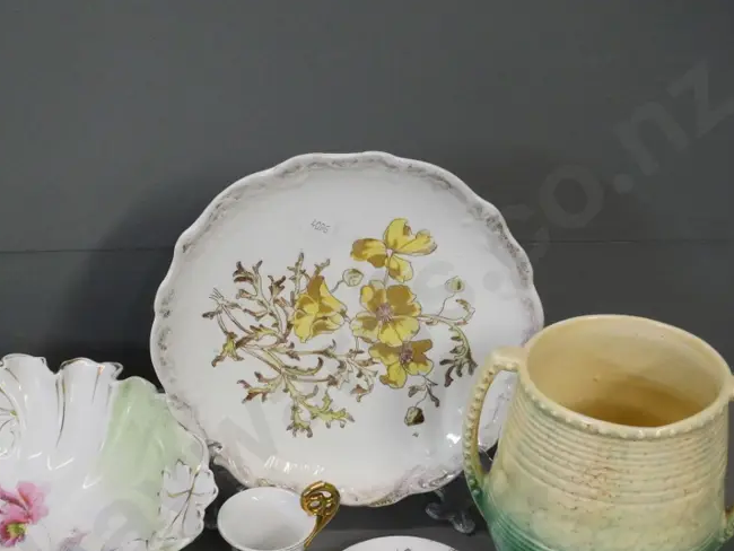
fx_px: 1336
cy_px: 429
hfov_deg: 30.5
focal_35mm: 63
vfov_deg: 23.0
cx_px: 259
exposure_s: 1/125
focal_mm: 20
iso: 3200
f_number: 6.3
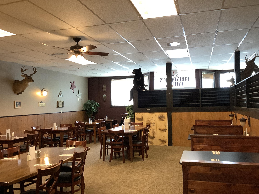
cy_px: 97
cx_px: 130
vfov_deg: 45.4
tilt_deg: +0.8
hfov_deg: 58.4
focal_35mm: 31
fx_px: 232
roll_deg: +0.8
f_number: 2.4
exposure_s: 1/50
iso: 200
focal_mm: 3.3
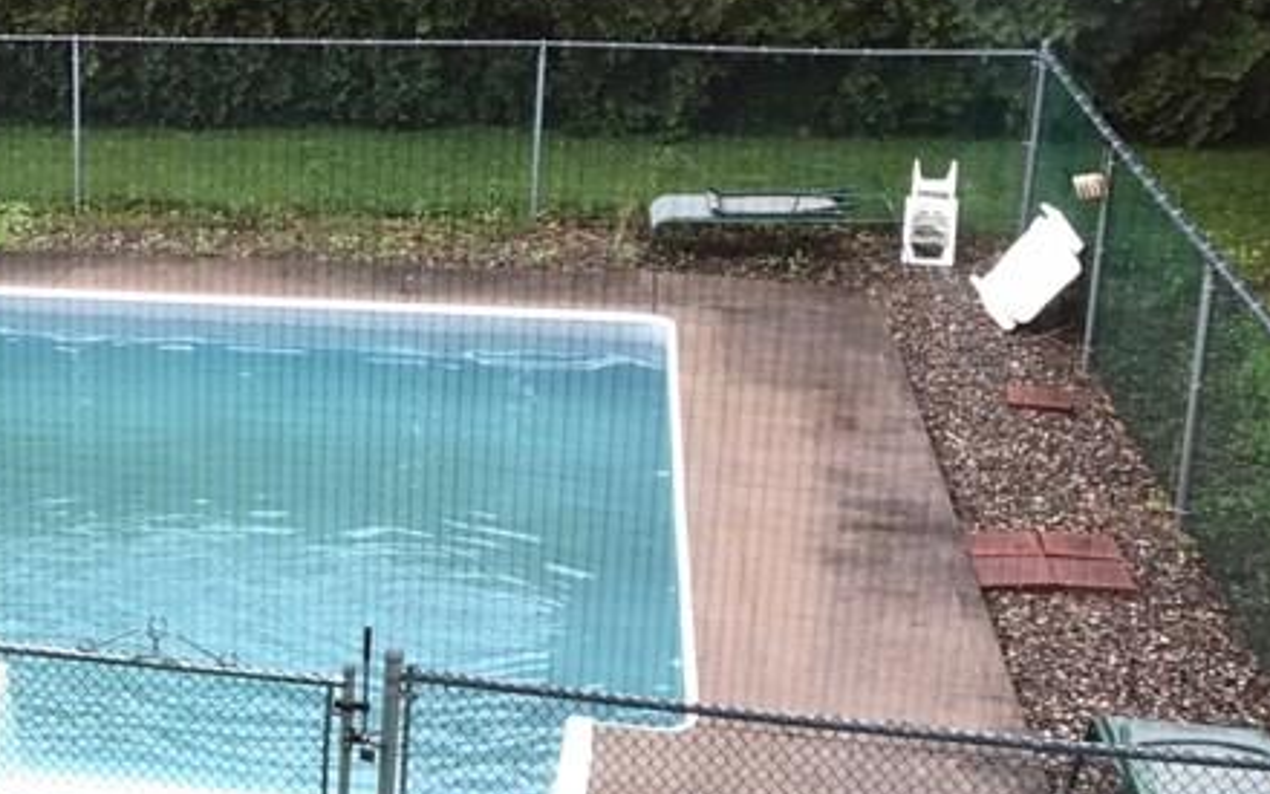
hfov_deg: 27.5
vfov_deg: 18.9
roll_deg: +1.5
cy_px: 465
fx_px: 2388
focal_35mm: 69
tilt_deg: -18.2
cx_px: -87
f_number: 1.8
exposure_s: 1/60
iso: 25
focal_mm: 3.99
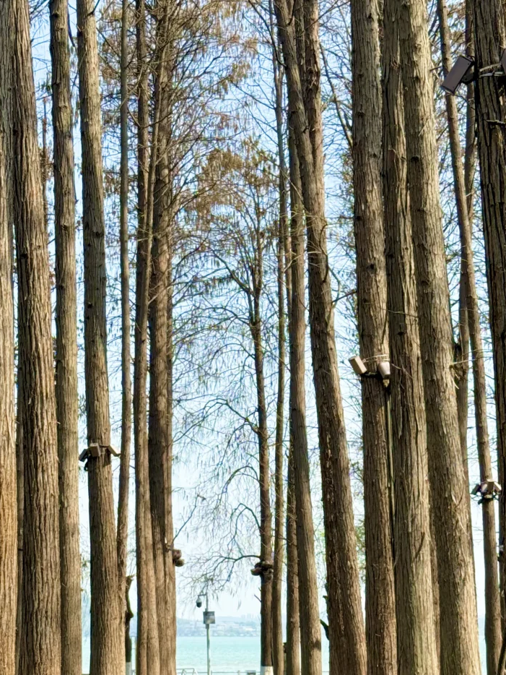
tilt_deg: +4.7
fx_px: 1442
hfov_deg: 19.9
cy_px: 485
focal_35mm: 74
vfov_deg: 26.1
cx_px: 219
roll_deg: +1.7
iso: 64
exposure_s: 1/1429
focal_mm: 6.76
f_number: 1.78
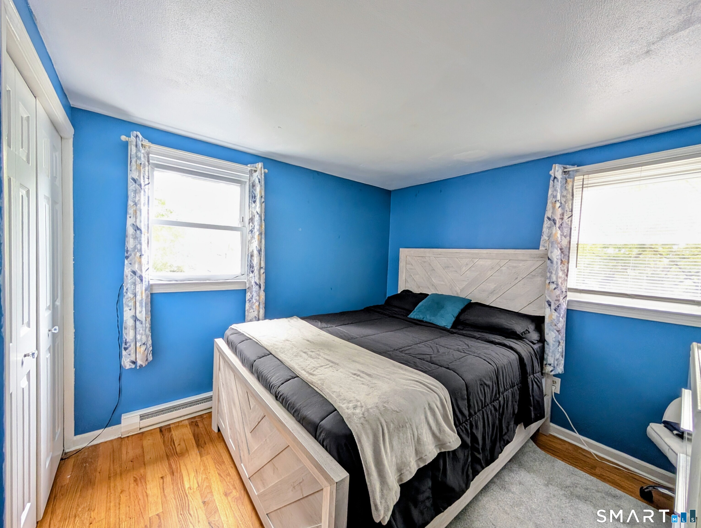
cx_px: 350
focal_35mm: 12
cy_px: 264
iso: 274
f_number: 1.7
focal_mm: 2.02
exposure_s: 1/42.6
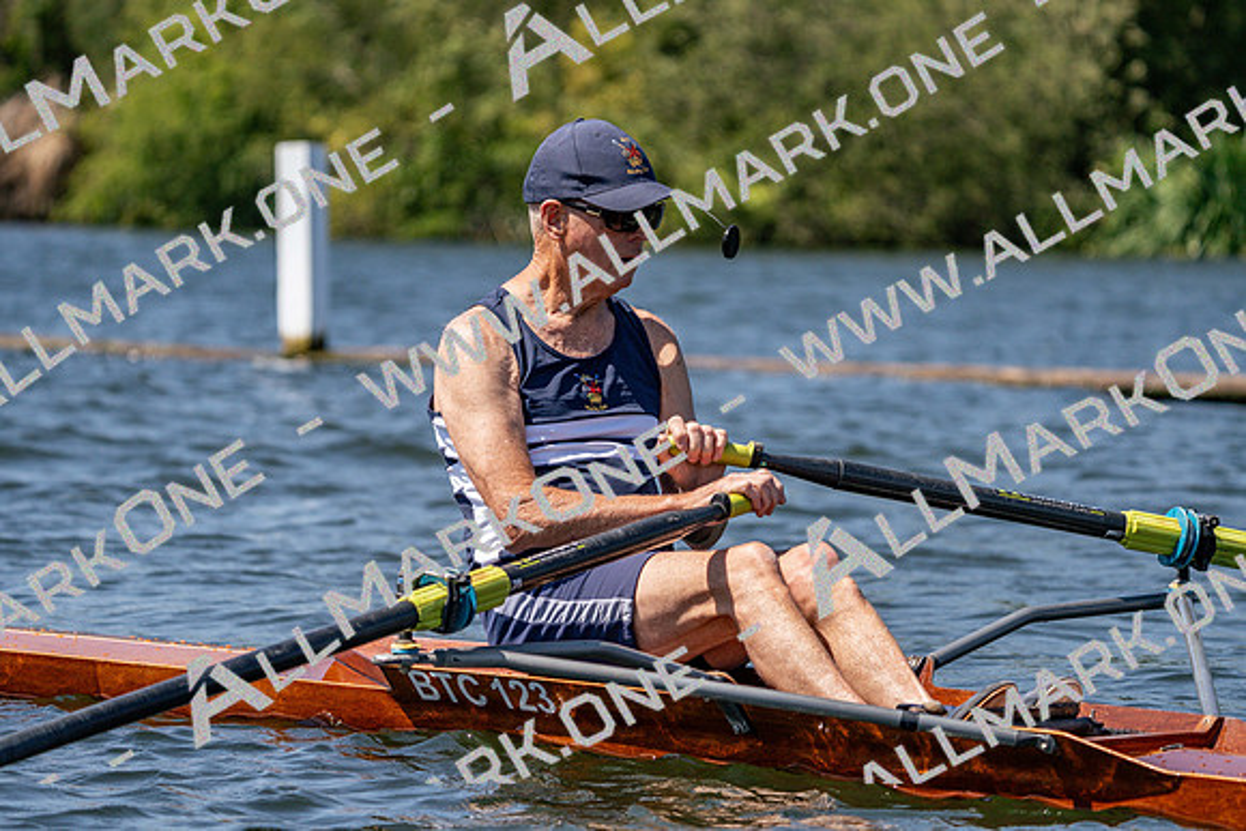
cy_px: 416
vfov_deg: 6.9
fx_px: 6924
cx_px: 623
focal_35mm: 200
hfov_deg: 10.3
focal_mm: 200
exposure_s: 1/2000
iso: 250
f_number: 5.6
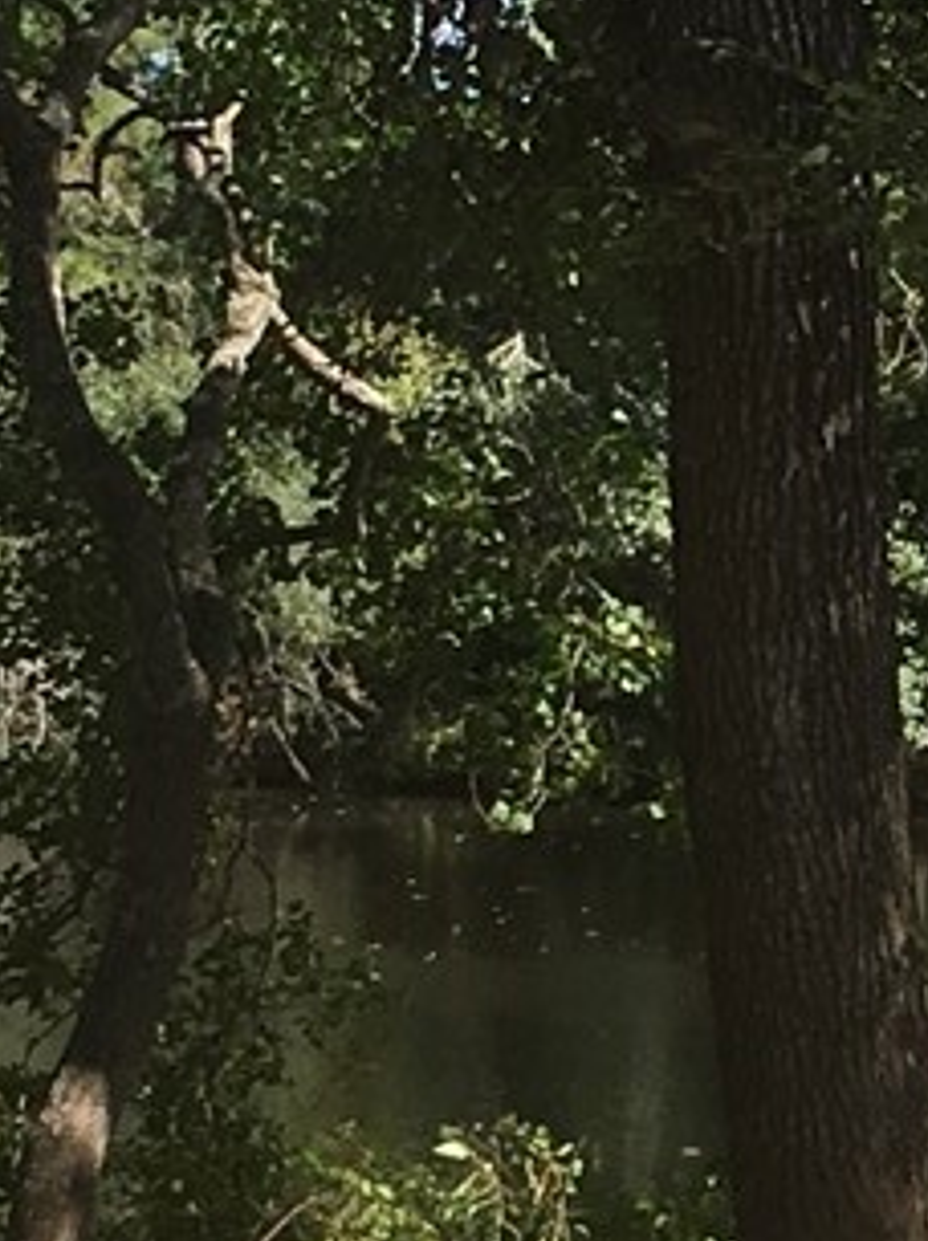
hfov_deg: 7.5
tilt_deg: -2.4
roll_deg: -2.4
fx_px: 6985
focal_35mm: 195
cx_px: 1429
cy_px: 887
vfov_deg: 10.1
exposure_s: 1/646
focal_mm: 4.15
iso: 25
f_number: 2.2
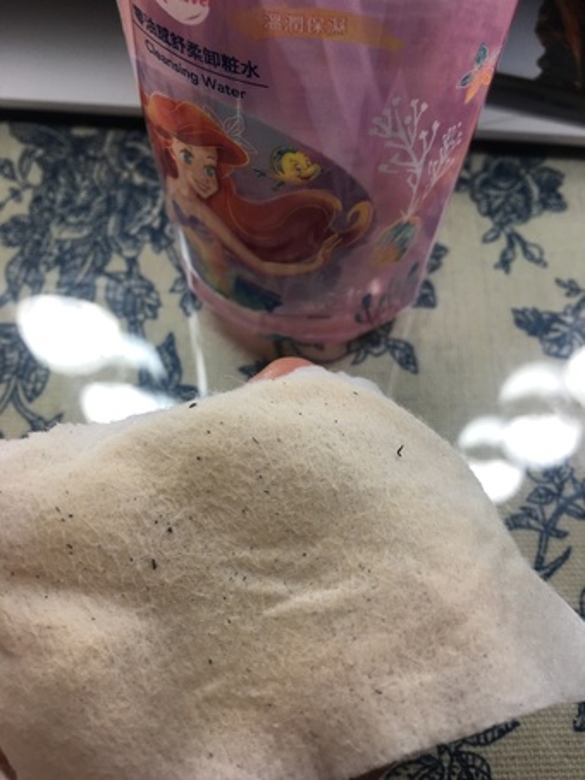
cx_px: 292
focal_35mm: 29
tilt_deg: -62.3
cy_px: 390
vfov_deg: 61.6
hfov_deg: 48.2
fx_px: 653
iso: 25
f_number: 2.2
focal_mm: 4.15
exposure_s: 1/60
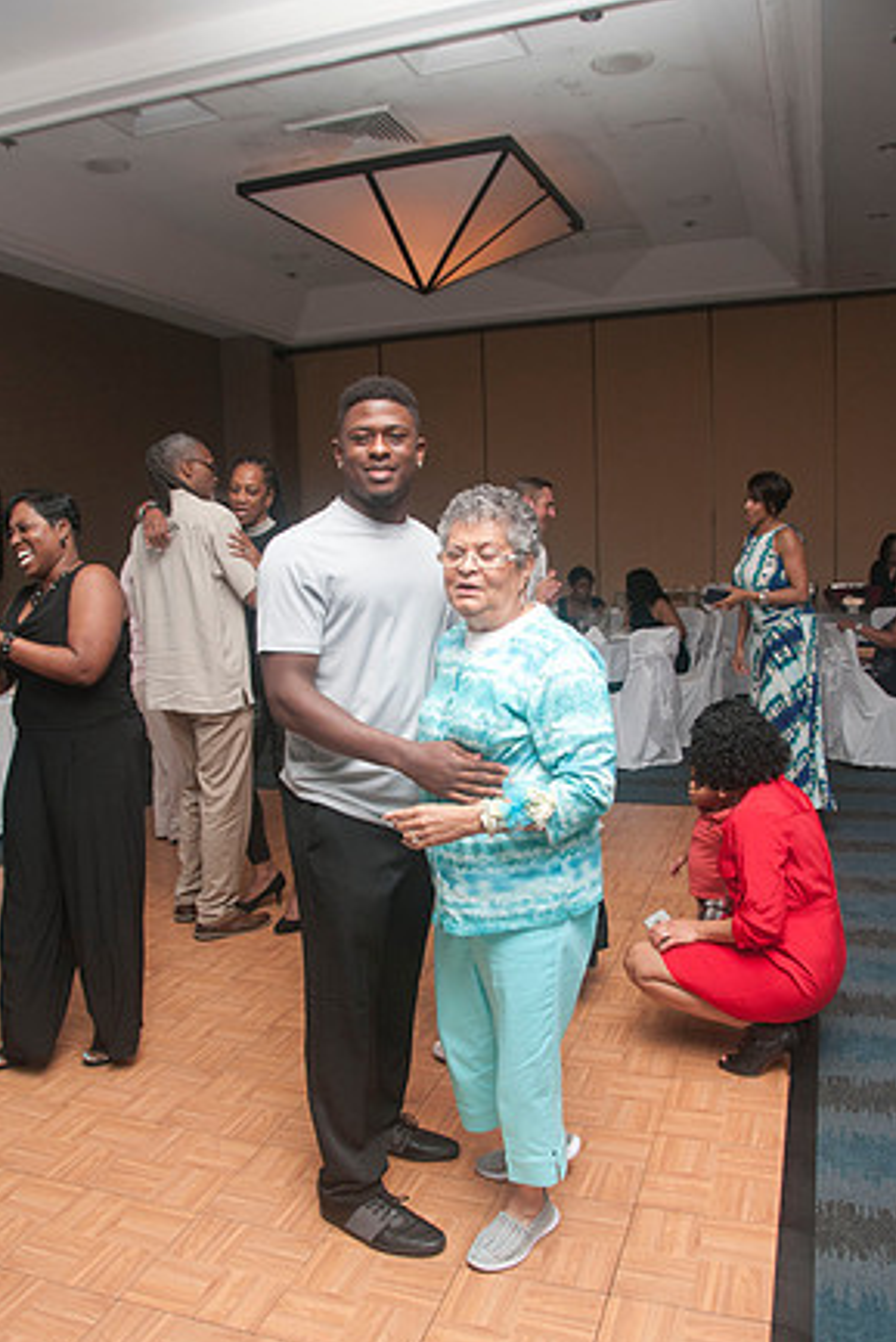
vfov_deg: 65.4
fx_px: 1044
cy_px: 694
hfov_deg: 46.4
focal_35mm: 28
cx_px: 436
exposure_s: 1/125
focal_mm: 18
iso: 400
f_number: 6.3
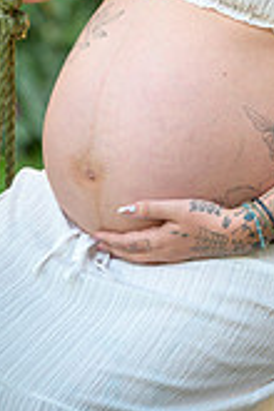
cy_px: 5
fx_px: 3265
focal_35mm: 286
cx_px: 284
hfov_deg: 4.8
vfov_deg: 7.2
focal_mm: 105
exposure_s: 1/125
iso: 800
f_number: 2.8
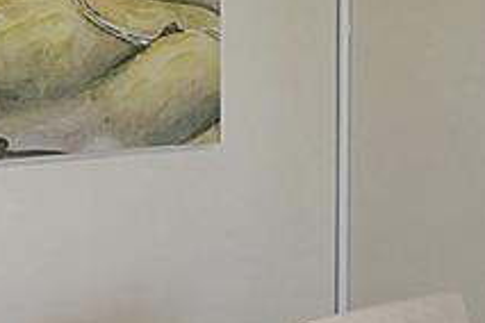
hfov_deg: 17.1
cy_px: 182
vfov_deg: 11.4
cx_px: 225
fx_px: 1617
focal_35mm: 120
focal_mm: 9.1
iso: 160
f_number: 2.8
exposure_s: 1/60
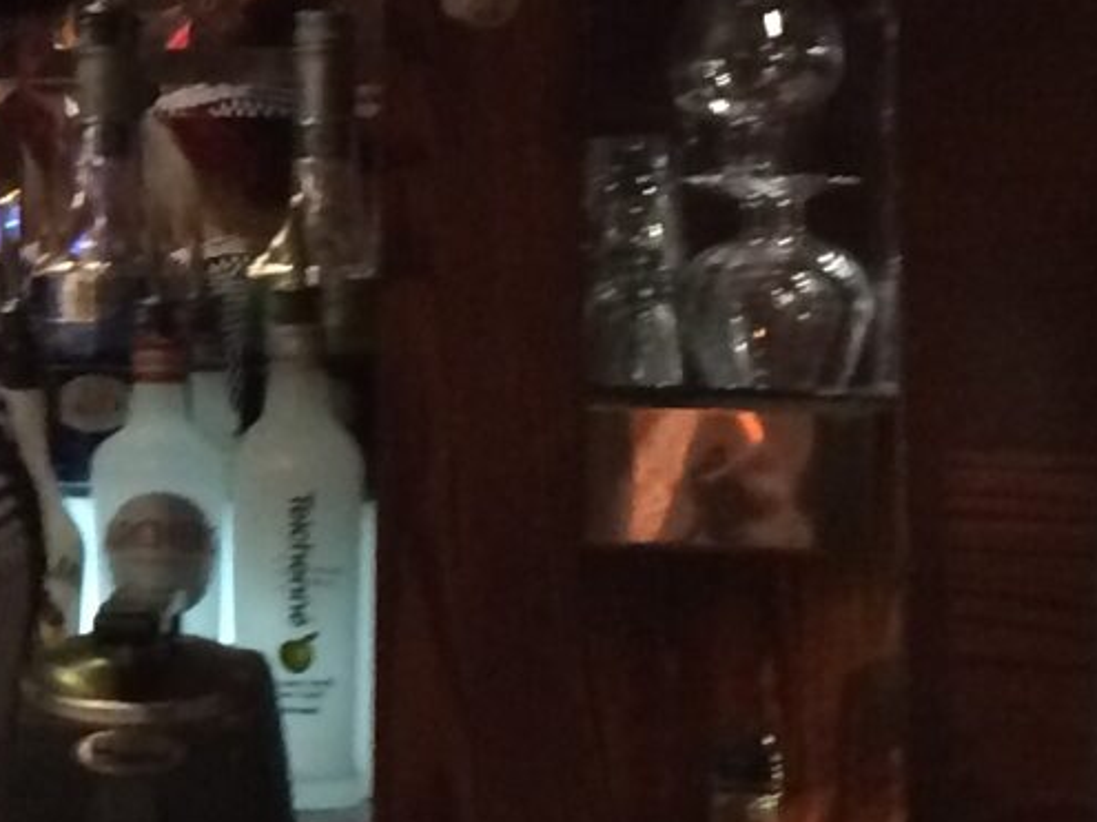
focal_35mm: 150
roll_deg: +0.2
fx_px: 4752
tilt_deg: -0.7
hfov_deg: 12.5
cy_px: 337
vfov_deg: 9.9
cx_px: -558
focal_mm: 4.15
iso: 320
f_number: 2.2
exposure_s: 1/20
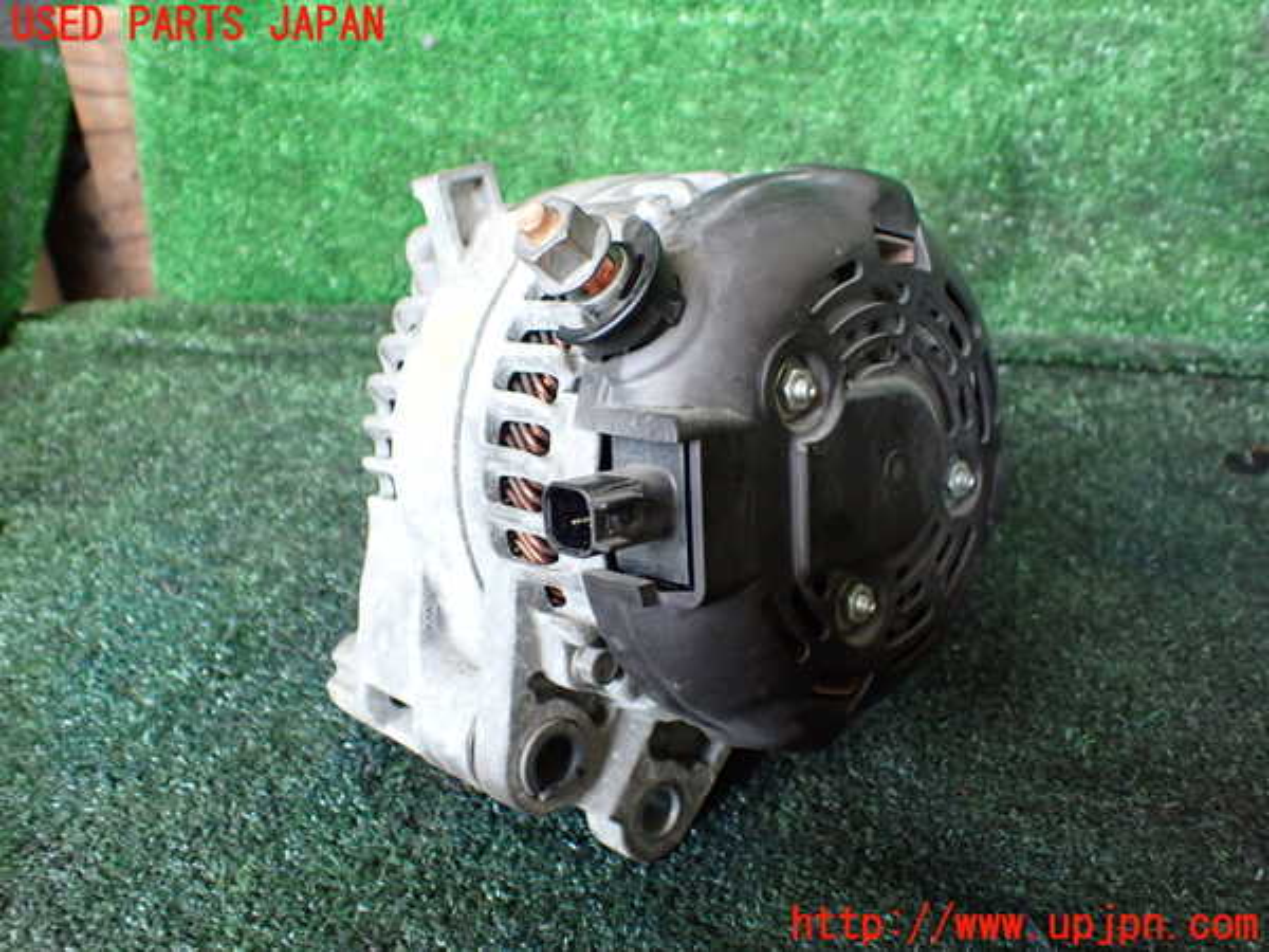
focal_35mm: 30
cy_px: 476
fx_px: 1100
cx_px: 634
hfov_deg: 60.0
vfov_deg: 46.8
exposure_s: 1/125
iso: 500
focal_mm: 5.4
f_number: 2.3
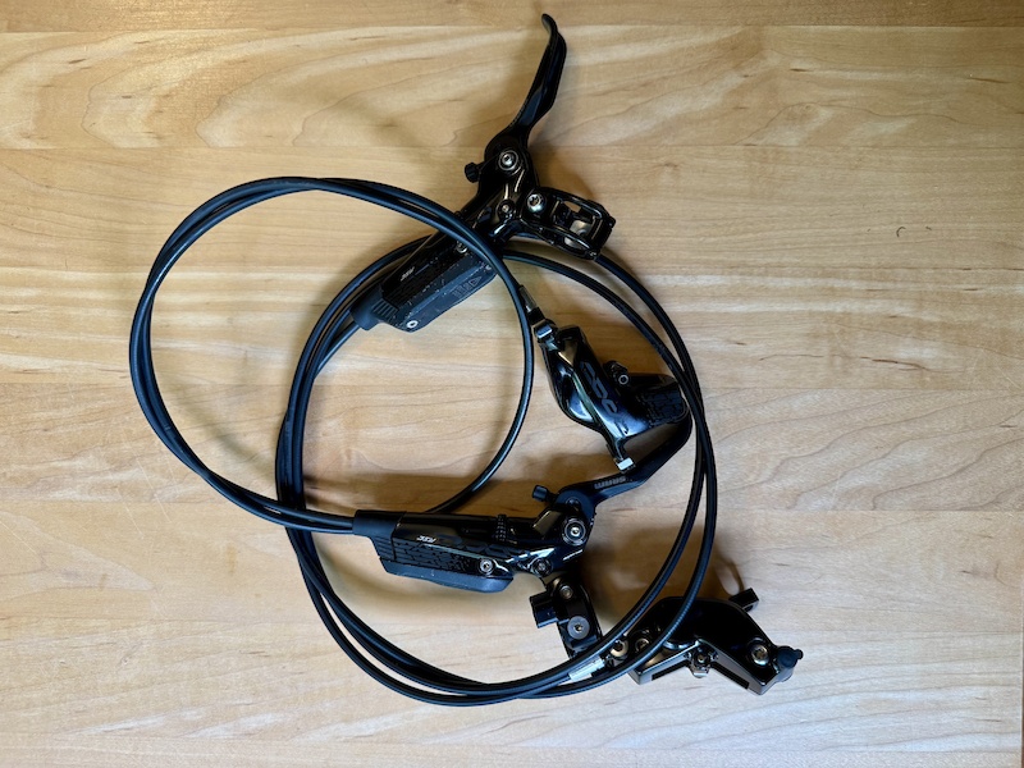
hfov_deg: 71.6
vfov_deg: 56.8
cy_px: 384
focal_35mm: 24
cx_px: 512
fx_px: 710
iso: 200
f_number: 1.78
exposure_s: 1/120
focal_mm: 6.76
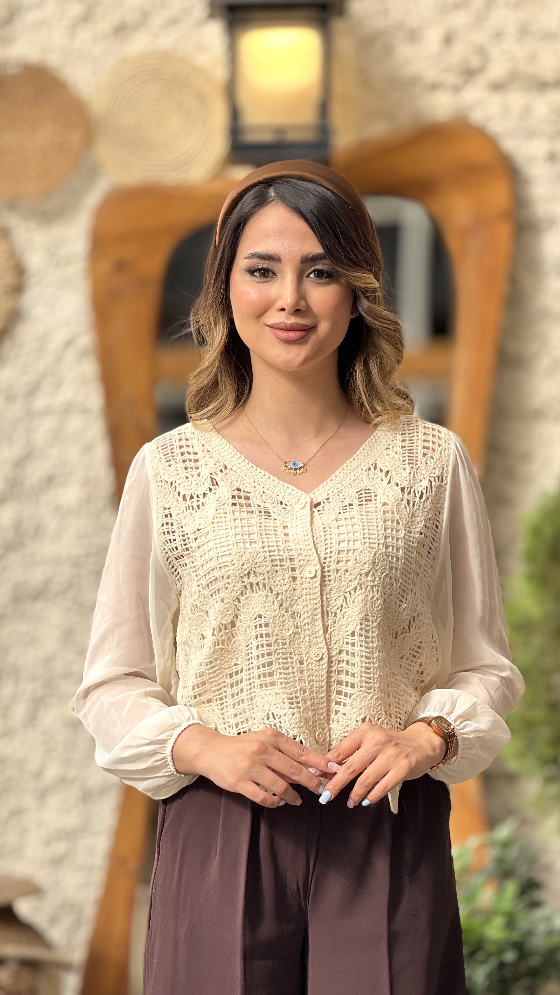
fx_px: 3459
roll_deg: -0.1
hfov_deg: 9.3
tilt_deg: -2.6
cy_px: 497
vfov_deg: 16.4
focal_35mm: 131
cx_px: 315
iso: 50
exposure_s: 1/200
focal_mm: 15.66
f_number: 2.8
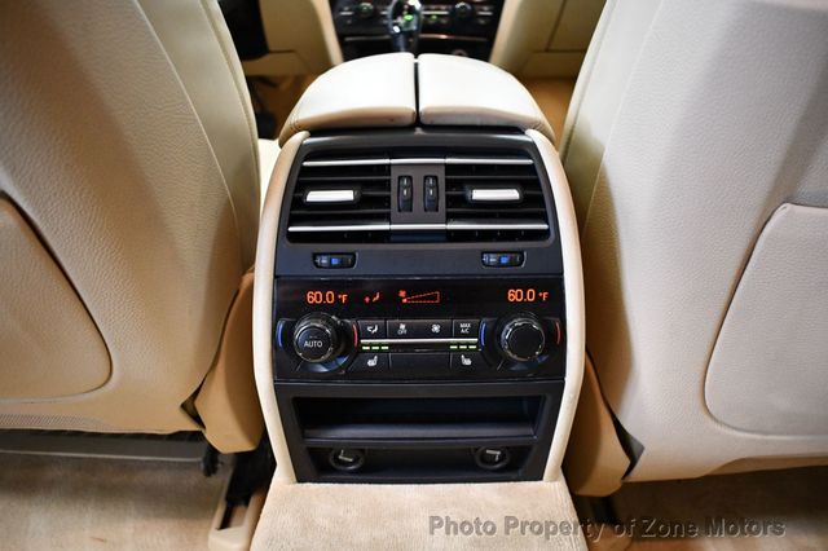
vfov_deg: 47.9
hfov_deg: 67.4
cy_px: 276
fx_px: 621
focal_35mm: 27
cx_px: 414
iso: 4000
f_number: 3.5
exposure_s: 1/60
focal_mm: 18
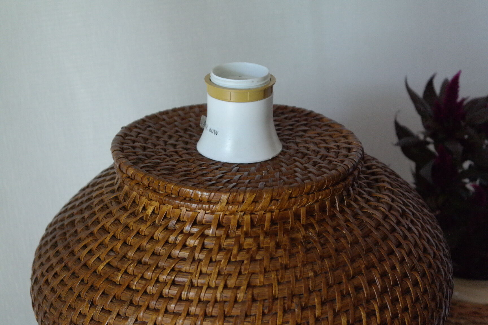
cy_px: 162
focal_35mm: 77
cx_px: 244
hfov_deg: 26.3
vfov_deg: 17.7
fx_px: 1044
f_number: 5.6
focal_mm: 50
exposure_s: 1/60
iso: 3200
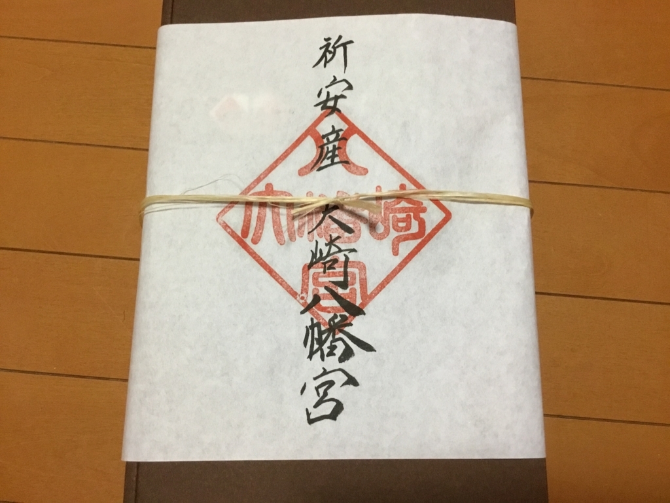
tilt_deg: -77.6
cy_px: 252
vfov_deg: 45.4
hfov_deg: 58.4
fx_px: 600
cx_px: 335
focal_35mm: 31
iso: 200
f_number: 2.4
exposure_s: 1/17
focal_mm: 3.3
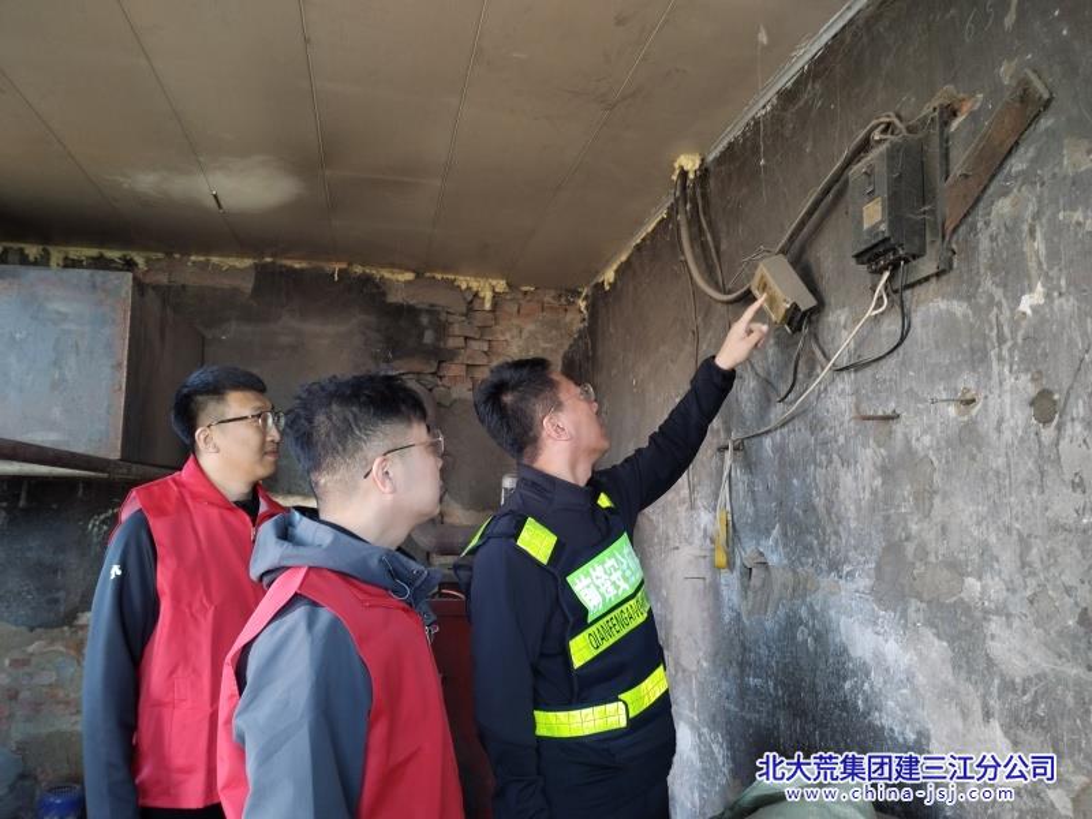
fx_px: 820
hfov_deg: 67.3
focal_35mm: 26
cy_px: 410
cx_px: 546
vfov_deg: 53.1
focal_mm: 4.75
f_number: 1.8
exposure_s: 1/33.3
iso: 459
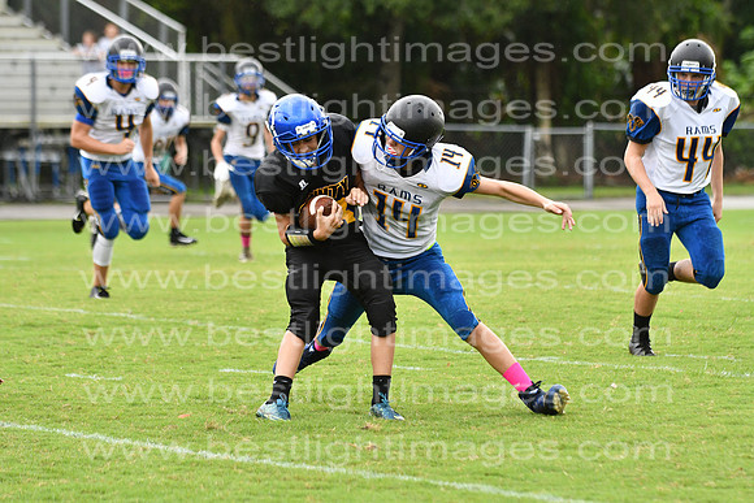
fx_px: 4399
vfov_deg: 6.5
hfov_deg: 9.8
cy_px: 252
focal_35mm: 210
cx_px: 377
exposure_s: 1/1600
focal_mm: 140
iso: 800
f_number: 3.5
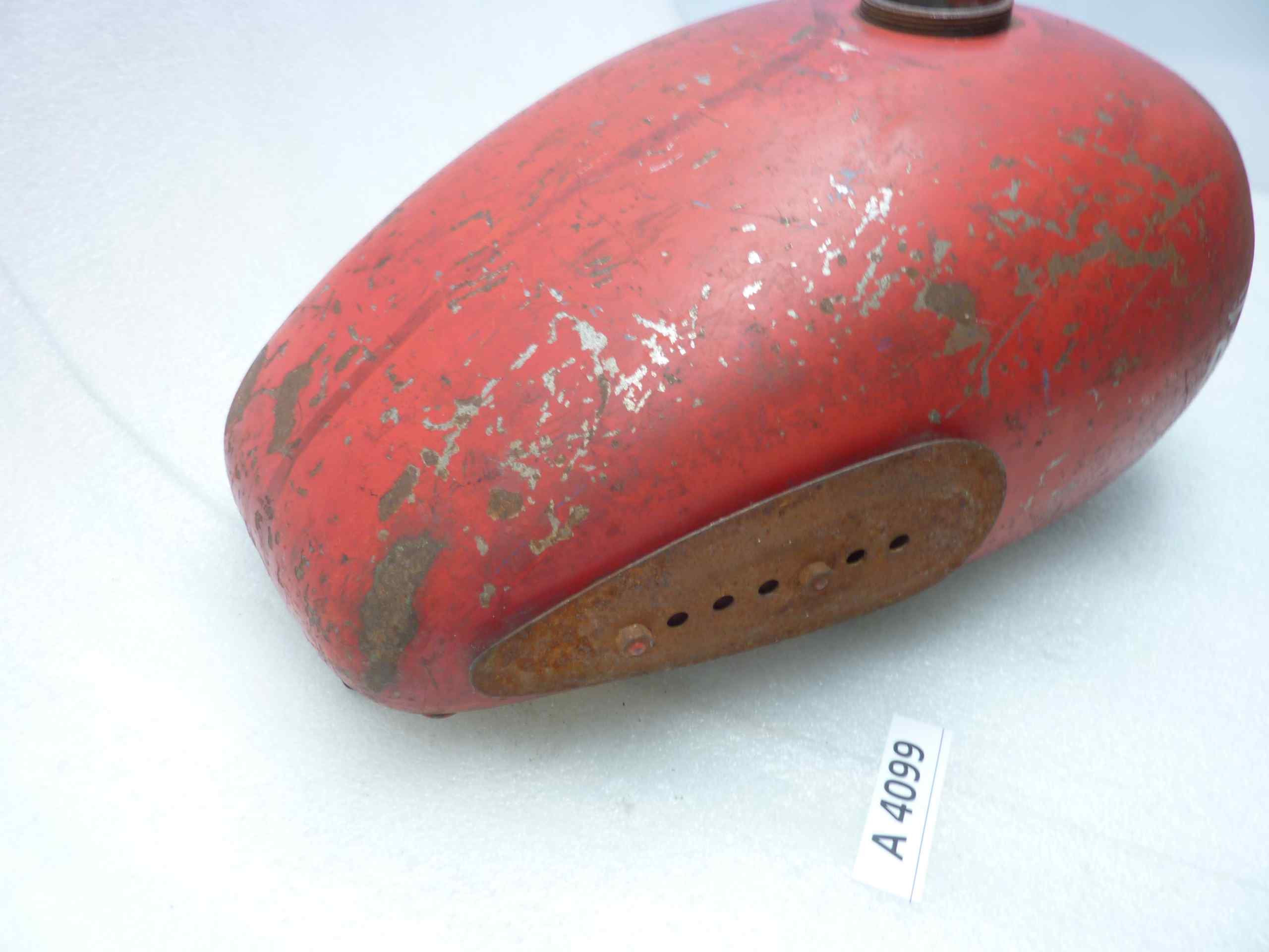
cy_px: 476
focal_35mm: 25
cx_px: 634
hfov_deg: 69.4
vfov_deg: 54.9
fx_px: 916
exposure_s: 1/8
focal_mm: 4.1
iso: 80
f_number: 3.3
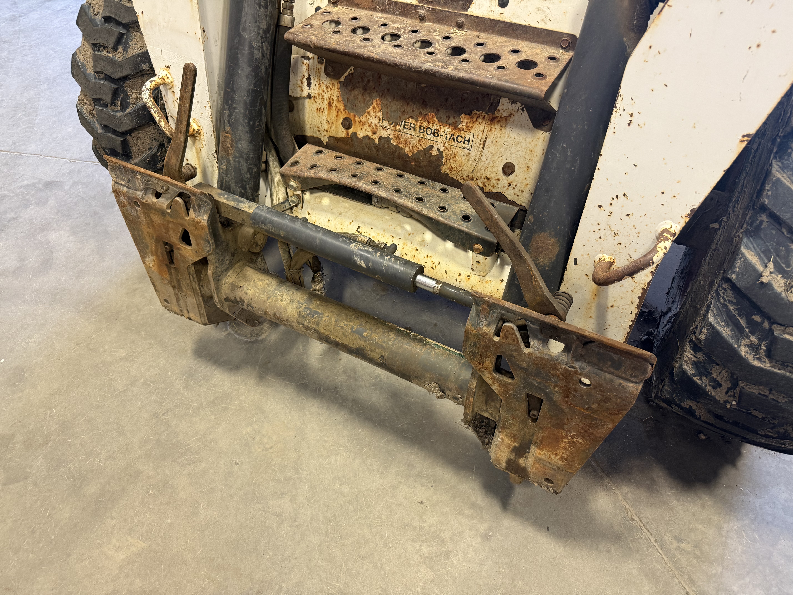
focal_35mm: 24
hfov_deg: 71.6
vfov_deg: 56.8
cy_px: 298
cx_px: 396
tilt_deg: -47.9
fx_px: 550
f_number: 1.78
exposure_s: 1/60
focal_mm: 6.76
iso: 250
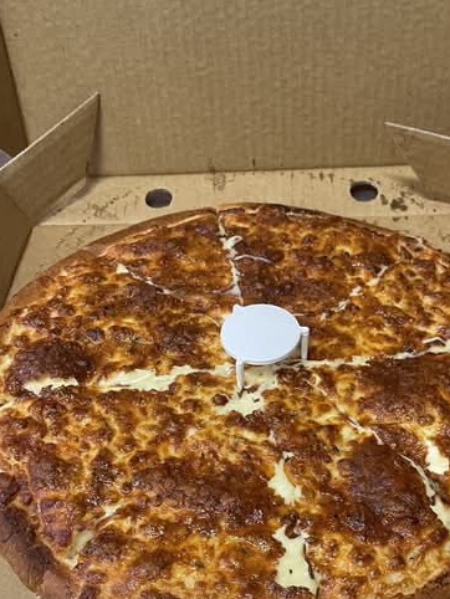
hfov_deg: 37.7
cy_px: 403
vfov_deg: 48.1
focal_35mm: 38
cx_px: 249
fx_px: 658
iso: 200
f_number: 1.6
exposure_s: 1/50
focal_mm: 5.1
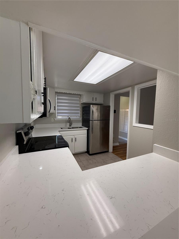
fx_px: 97
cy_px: 120
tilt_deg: -3.8
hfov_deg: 85.7
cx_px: 90
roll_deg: -1.3
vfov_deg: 102.1
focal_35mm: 14
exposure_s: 1/120
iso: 125
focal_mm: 2.22
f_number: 2.2
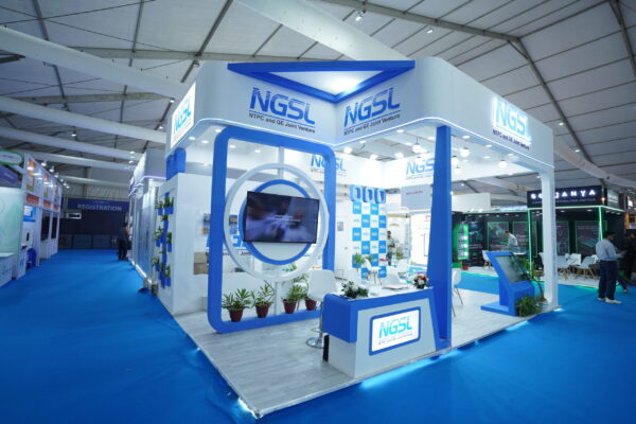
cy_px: 212
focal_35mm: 17
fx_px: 300
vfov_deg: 70.4
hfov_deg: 93.3
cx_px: 318
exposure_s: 1/100
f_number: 2.8
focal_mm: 17
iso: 160
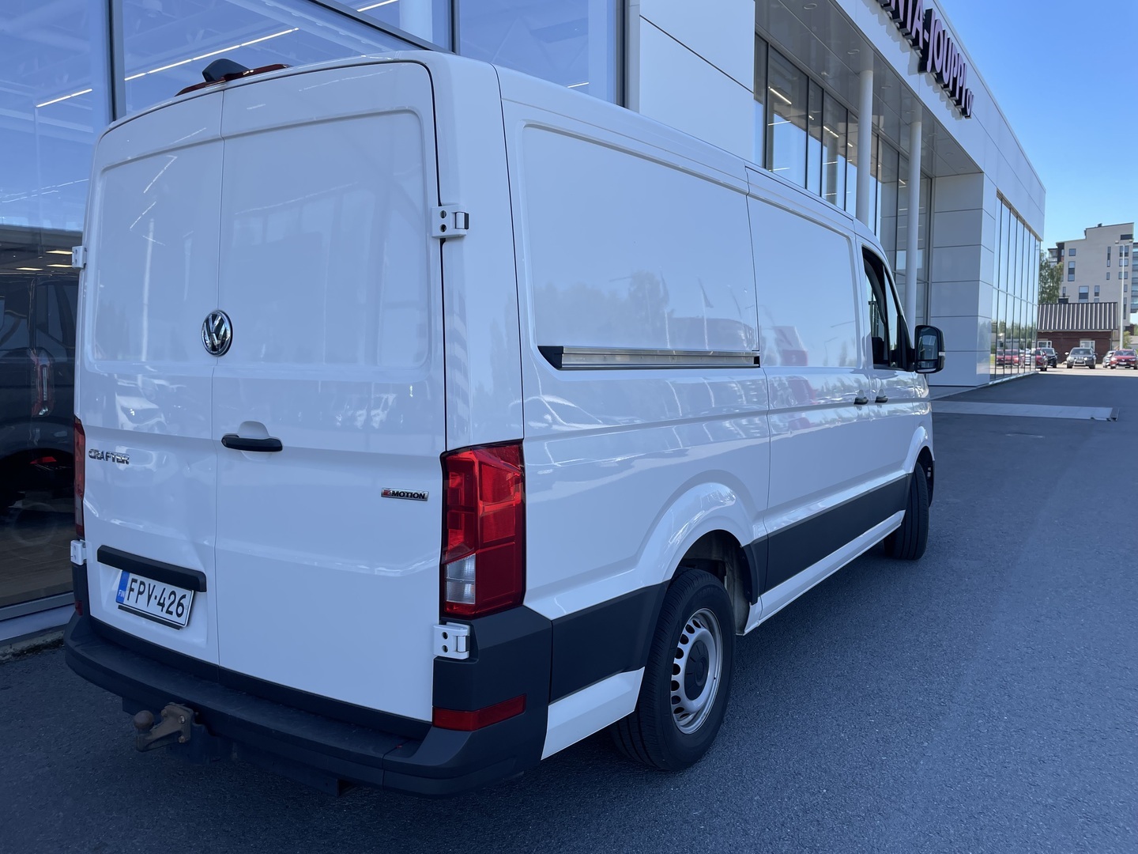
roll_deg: +0.8
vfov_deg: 53.1
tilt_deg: -4.0
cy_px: 427
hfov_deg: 67.3
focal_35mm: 26
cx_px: 569
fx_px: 855
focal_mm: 4.2
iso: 32
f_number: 1.6
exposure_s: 1/1135
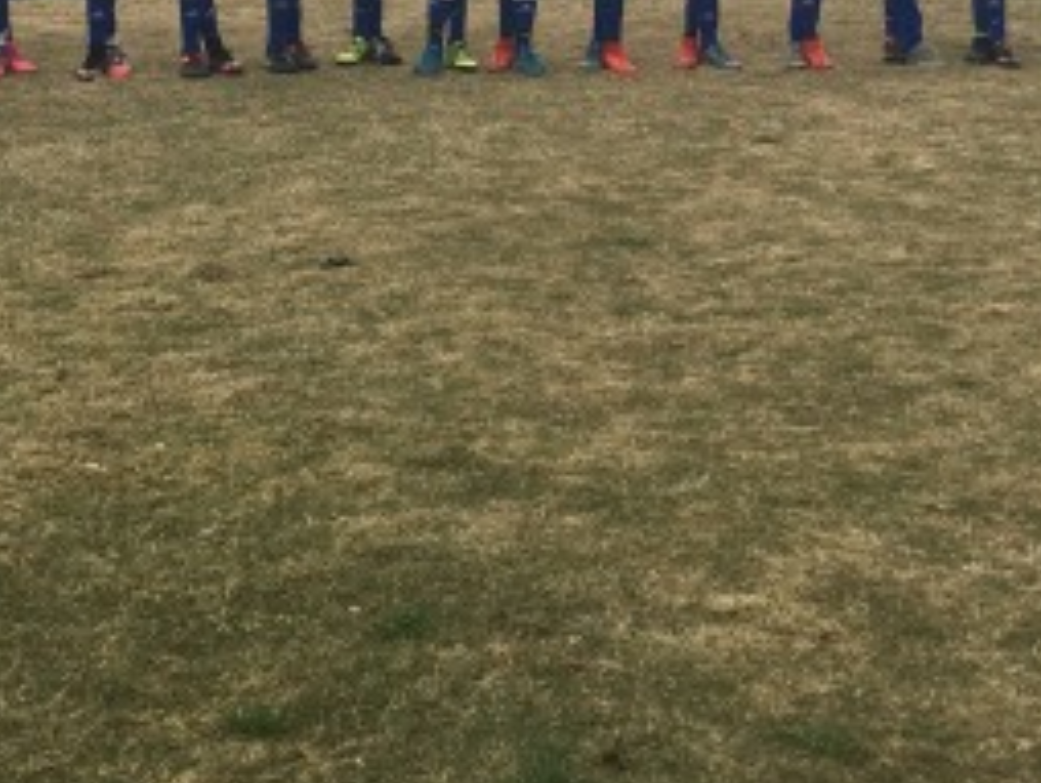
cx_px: 430
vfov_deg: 19.4
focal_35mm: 73
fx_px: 2197
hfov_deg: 26.6
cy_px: -78
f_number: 2.2
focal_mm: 4.15
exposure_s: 1/801
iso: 25
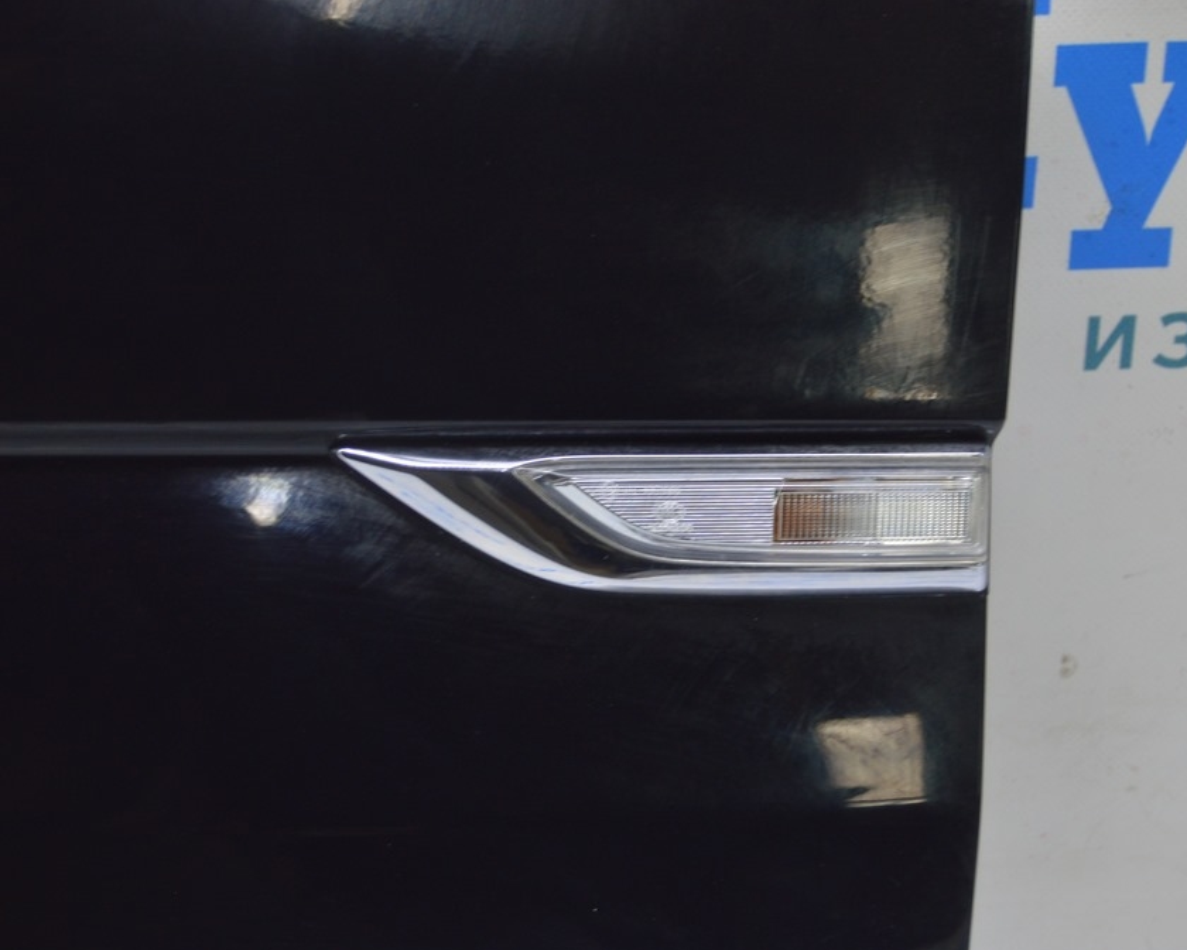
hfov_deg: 26.4
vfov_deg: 21.3
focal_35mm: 72
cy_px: 479
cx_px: 656
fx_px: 2529
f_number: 5.6
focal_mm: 42
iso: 400
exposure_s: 1/20
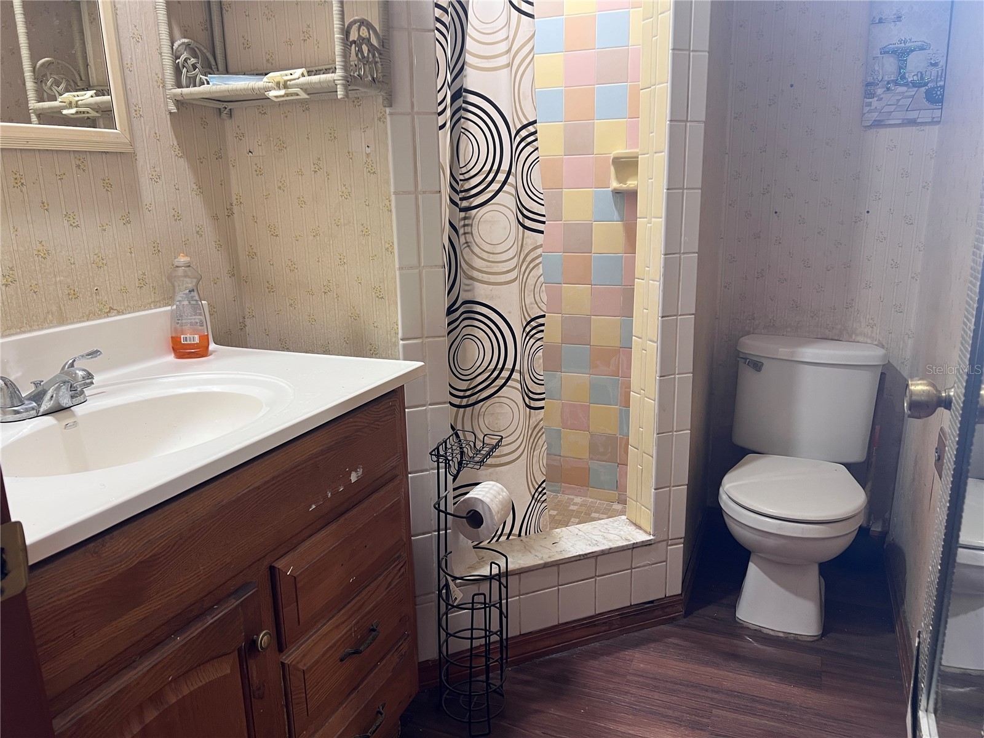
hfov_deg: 67.3
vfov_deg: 53.1
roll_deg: +1.9
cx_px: 492
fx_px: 739
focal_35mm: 26
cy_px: 369
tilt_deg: -14.2
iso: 100
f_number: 1.5
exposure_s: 1/60
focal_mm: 5.7
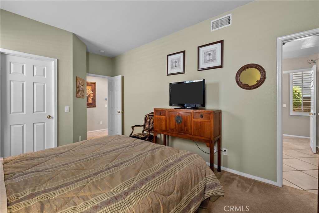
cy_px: 106
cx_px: 160
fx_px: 133
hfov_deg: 100.4
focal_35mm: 15
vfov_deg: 77.3
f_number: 9
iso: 250
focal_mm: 15
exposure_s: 2
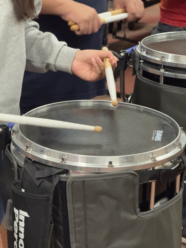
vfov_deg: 16.4
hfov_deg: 12.3
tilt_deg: -18.2
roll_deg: -0.4
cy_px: 124
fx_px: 860
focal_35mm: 120
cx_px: 93
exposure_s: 1/40
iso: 1000
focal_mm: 15.66
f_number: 2.8
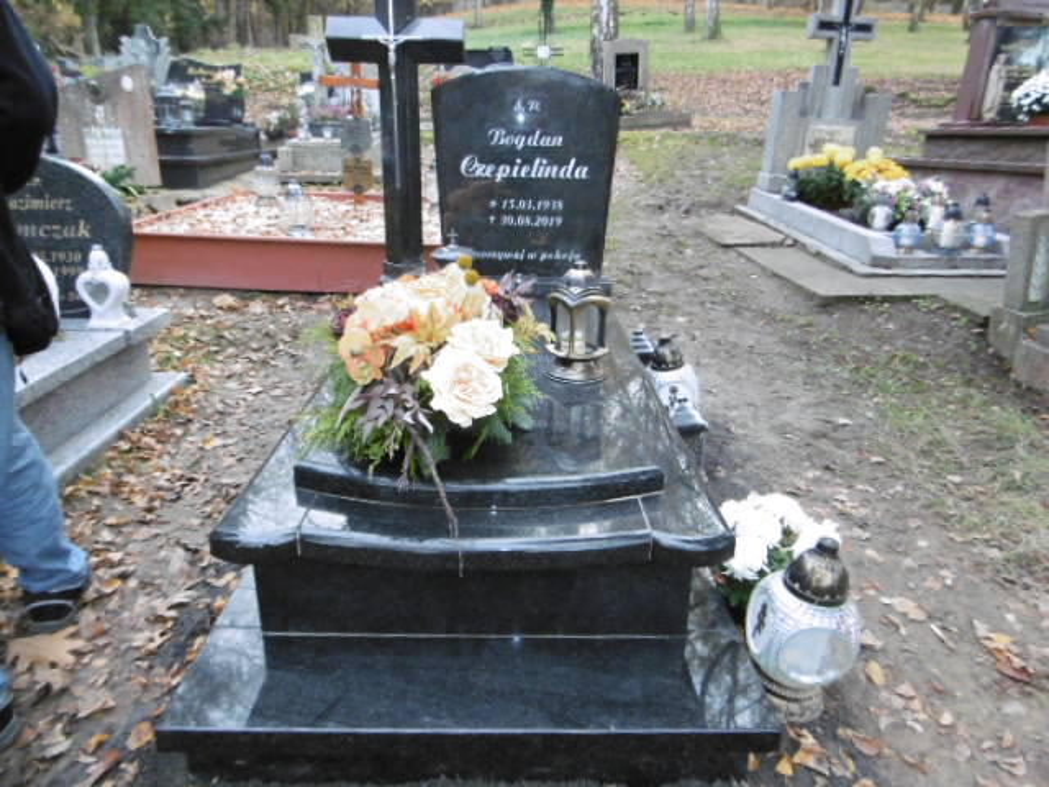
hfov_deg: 71.6
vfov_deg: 56.8
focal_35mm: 24
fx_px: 727
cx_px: 524
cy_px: 394
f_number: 3.1
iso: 400
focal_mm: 4.3
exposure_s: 1/60
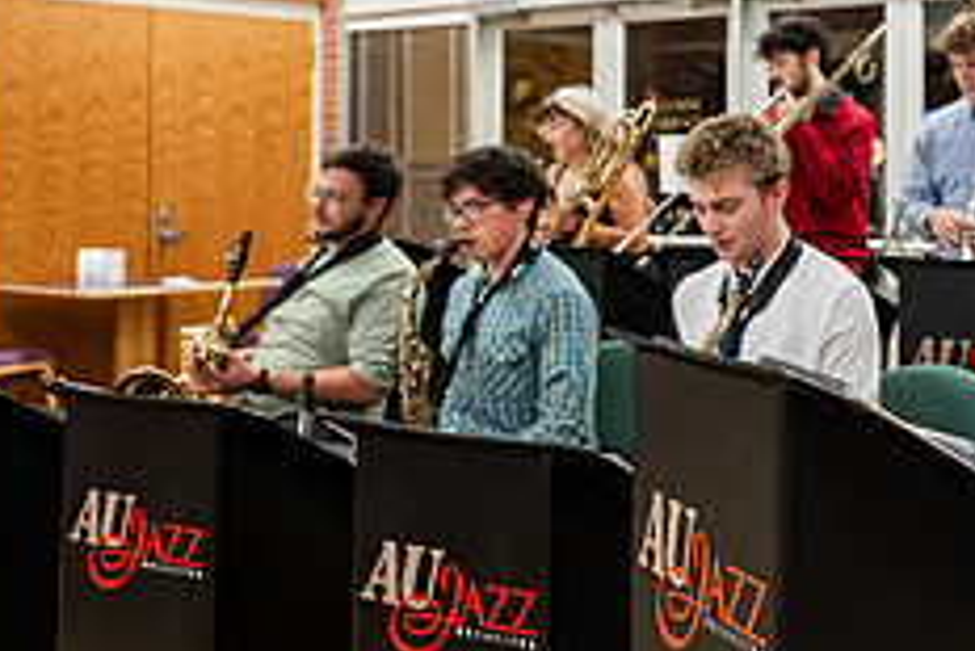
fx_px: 1626
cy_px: 136
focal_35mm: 60
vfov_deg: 22.4
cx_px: 1097
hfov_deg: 29.7
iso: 1000
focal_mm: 24
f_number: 2.8
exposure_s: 1/125
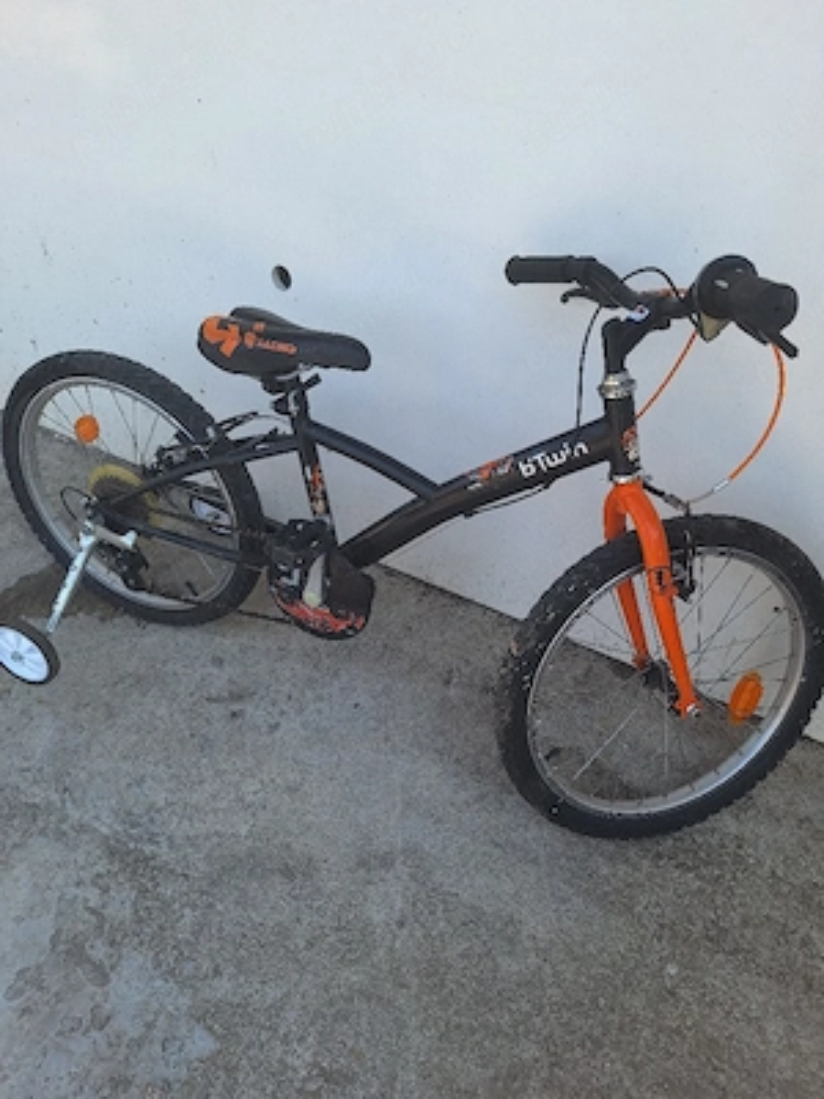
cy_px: 550
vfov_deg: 73.9
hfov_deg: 58.9
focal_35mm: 23
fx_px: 730
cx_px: 412
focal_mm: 5.54
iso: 40
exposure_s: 1/270
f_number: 1.8
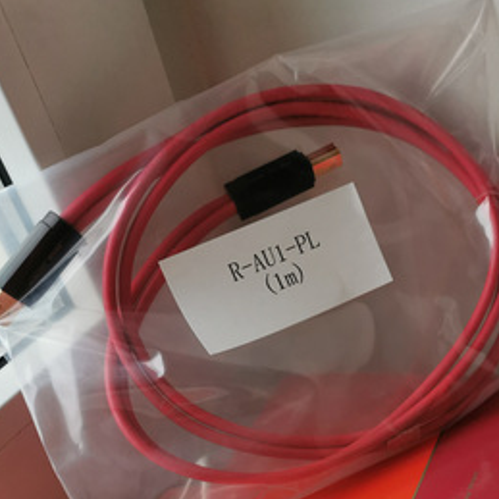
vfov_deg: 34.2
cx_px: 336
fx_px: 750
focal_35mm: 46
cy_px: 476
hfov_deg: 36.4
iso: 160
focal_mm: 5.58
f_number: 1.8
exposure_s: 1/100
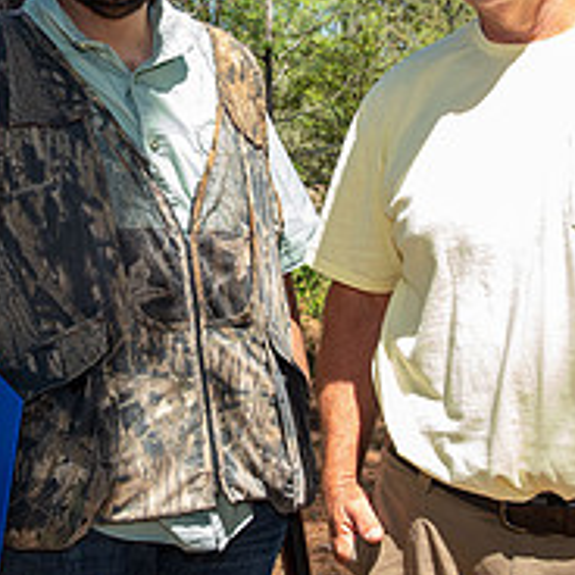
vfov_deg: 28.9
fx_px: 1109
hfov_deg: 28.8
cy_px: 200
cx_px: 166
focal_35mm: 59
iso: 100
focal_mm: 22
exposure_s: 1/100
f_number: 5
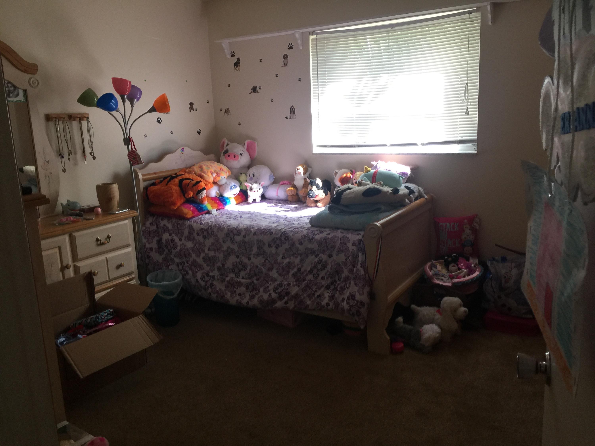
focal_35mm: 29
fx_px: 498
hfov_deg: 61.7
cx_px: 298
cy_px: 223
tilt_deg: -13.0
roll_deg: +1.7
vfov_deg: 48.2
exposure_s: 1/30
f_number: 2.2
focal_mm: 4.15
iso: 50
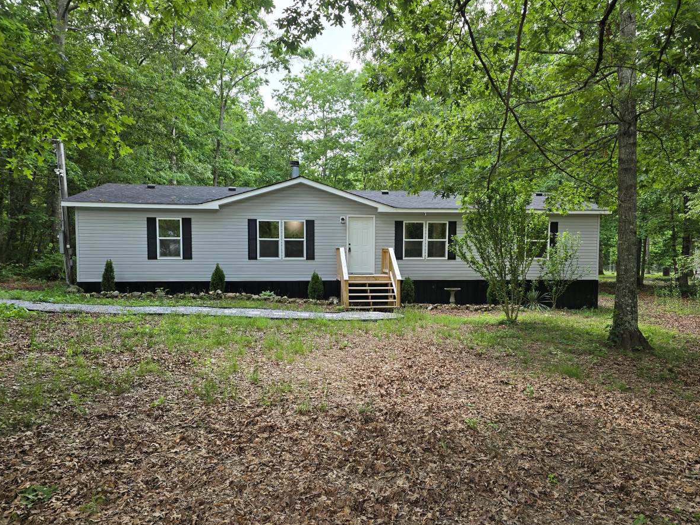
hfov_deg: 69.4
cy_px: 282
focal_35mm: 25
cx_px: 356
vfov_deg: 54.8
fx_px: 505
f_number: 1.7
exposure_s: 1/180
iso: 20
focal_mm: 6.3
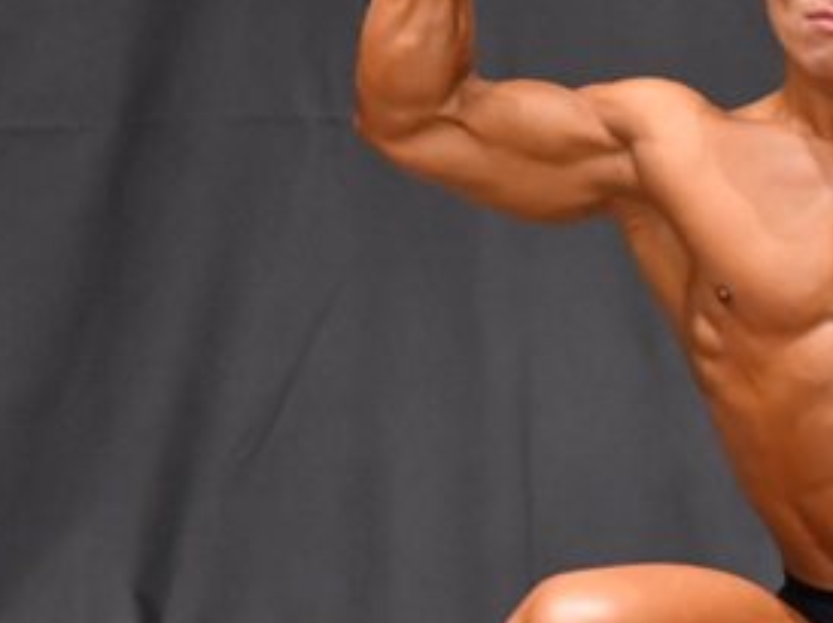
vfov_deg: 1.8
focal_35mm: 817
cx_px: 1038
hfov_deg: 2.4
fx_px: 19643
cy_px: 337
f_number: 5.6
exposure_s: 1/400
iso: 8000
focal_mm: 200
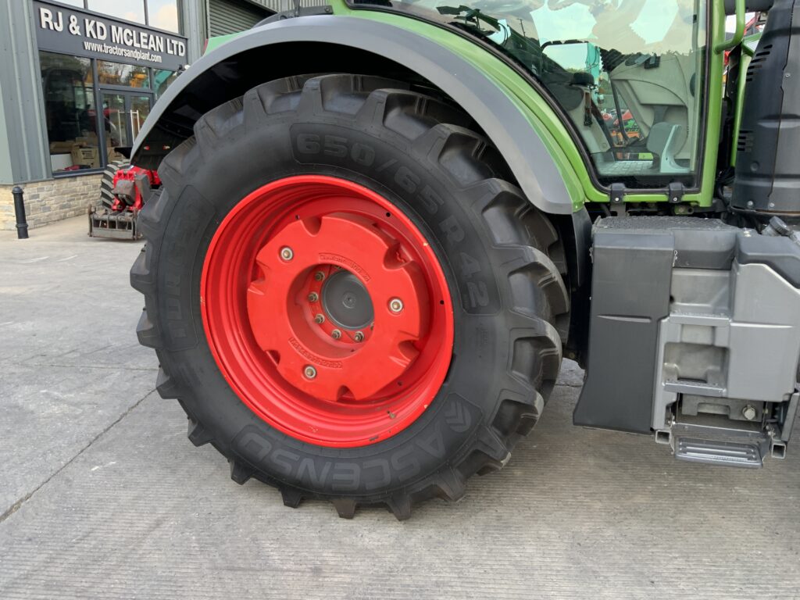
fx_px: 670
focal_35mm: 29
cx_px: 400
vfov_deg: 48.2
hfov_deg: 61.7
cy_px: 300
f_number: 1.8
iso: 16
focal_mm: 3
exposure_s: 1/163
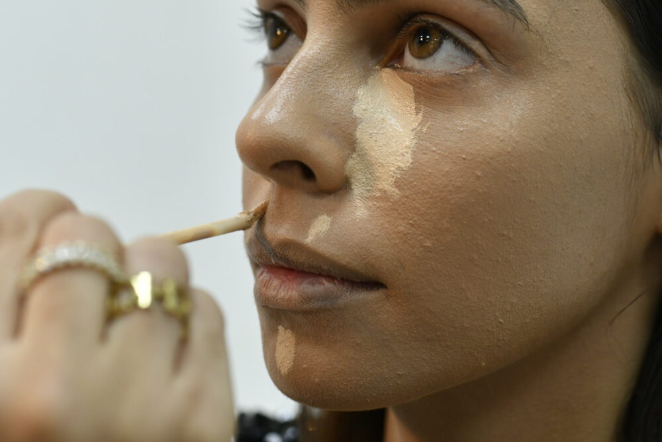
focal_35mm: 90
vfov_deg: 15.1
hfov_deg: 22.5
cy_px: 120
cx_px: 454
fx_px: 1655
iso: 800
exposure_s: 1/160
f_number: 5
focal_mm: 60
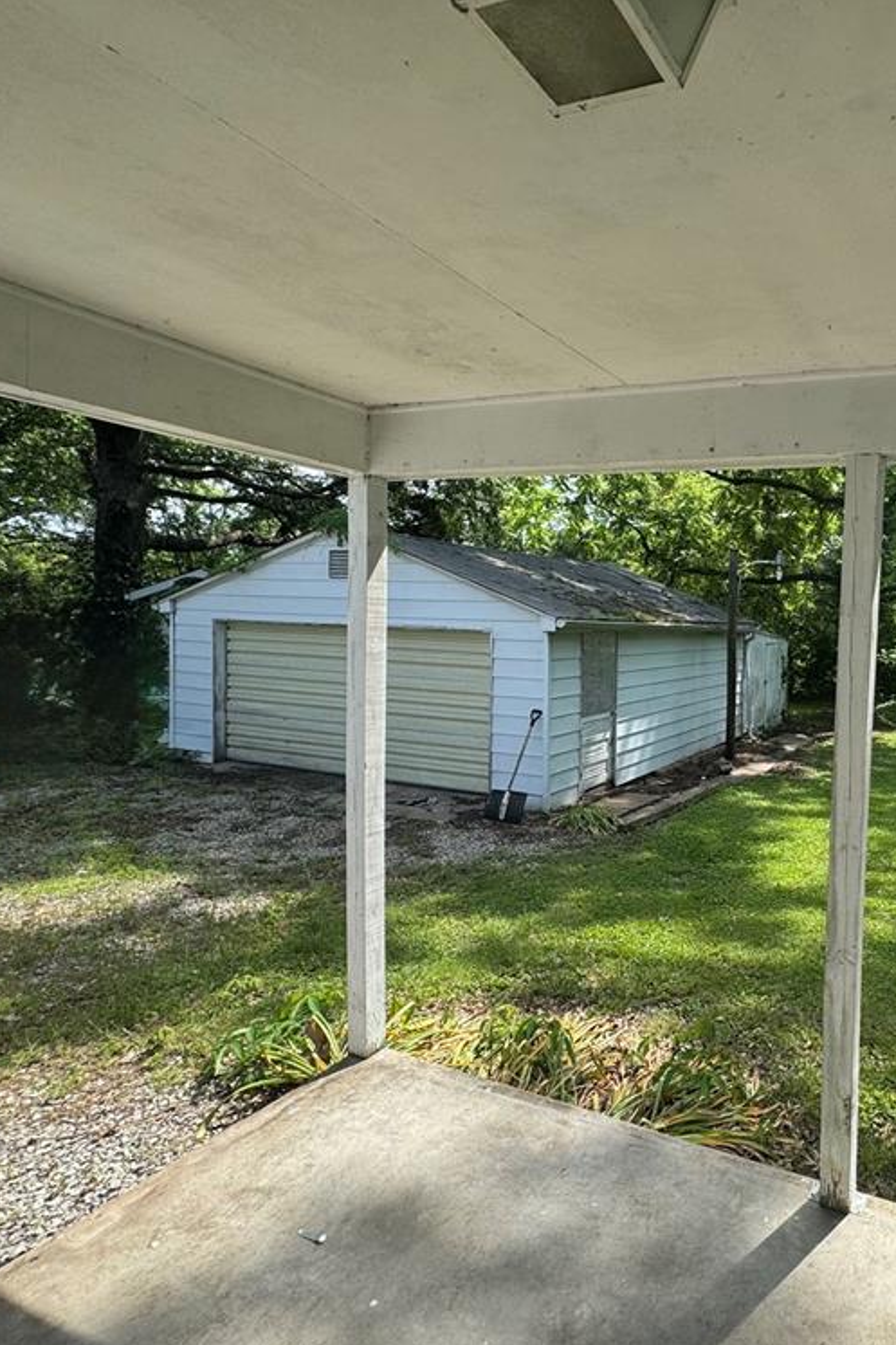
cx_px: 759
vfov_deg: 84.0
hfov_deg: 55.9
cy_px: 662
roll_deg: -2.8
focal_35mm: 20
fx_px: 747
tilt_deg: -3.5
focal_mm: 2.22
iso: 40
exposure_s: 1/561
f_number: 2.2
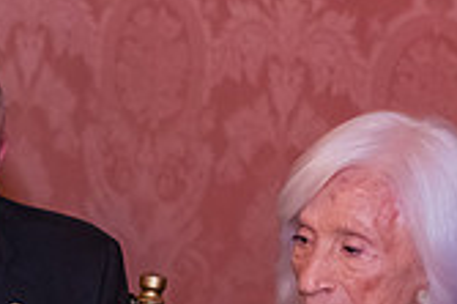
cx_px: 142
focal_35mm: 243
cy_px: 245
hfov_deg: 8.5
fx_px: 3082
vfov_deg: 5.6
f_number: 5
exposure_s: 1/80
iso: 3200
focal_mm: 70
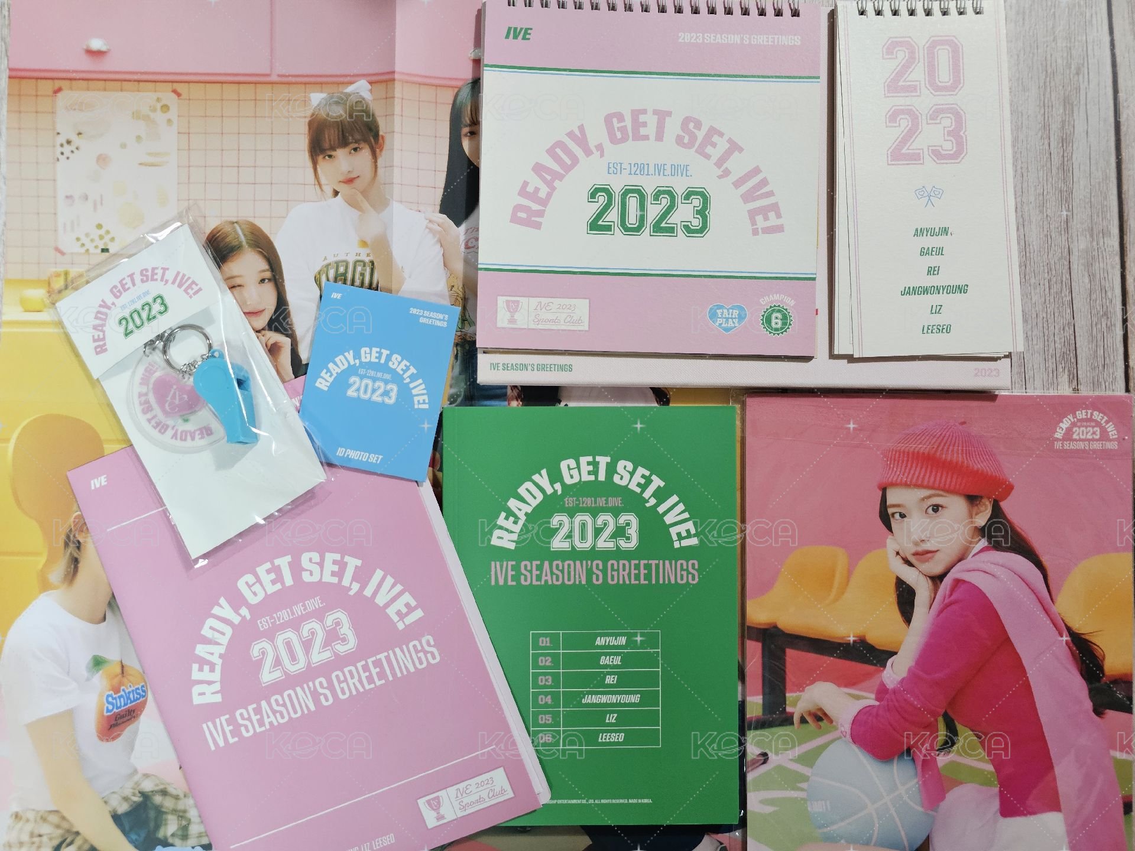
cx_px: 568
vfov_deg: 58.9
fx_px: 754
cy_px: 426
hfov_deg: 73.9
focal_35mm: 23
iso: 640
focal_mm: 6.3
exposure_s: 1/60.2
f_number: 1.7
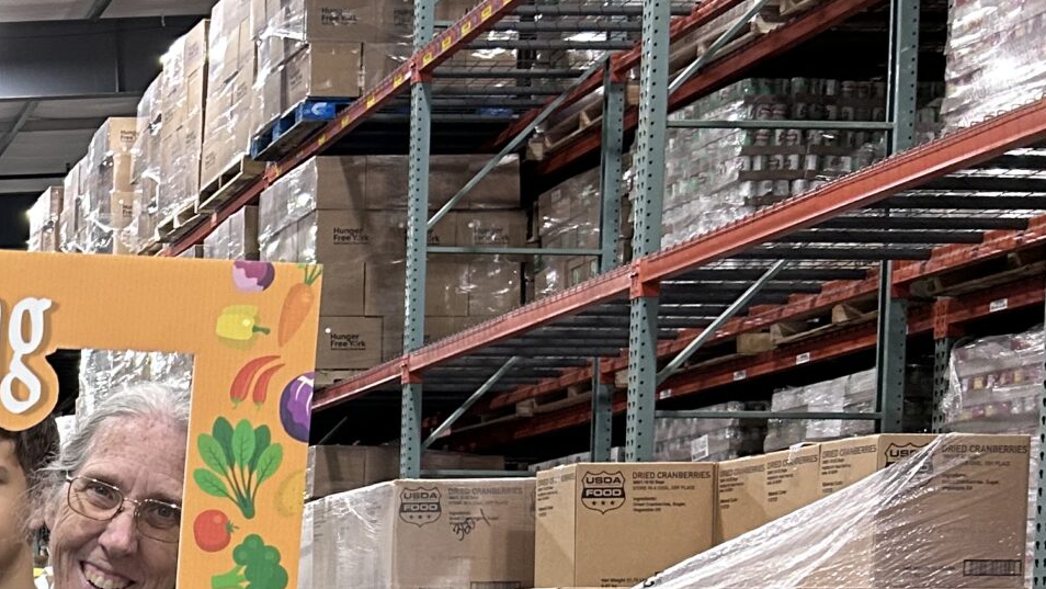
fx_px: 2108
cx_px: -343
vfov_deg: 15.1
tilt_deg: -3.0
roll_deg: +0.0
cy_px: 788
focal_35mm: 76
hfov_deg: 24.1
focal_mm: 5.7
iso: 200
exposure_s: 1/60
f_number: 1.5
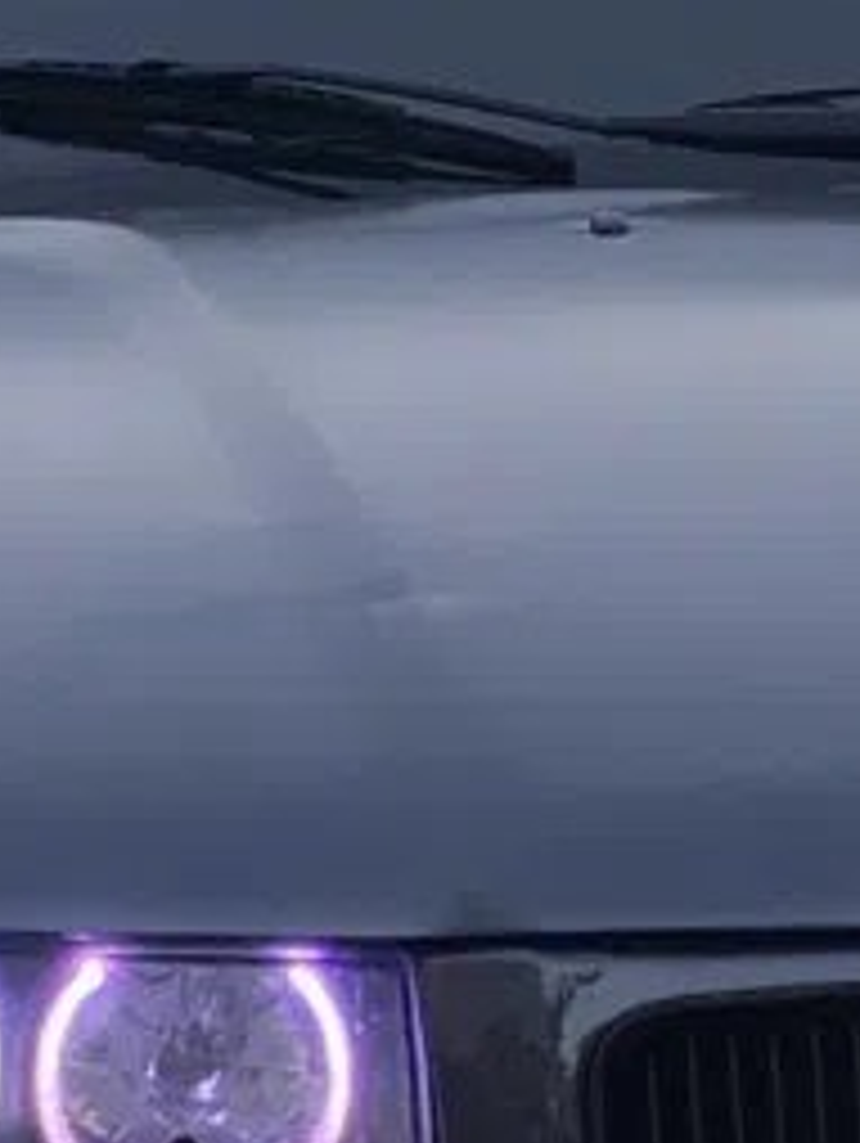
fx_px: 9226
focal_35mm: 279
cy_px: 254
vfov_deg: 7.1
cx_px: 1045
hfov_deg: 5.3
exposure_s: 1/122
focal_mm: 6
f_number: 2
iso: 32
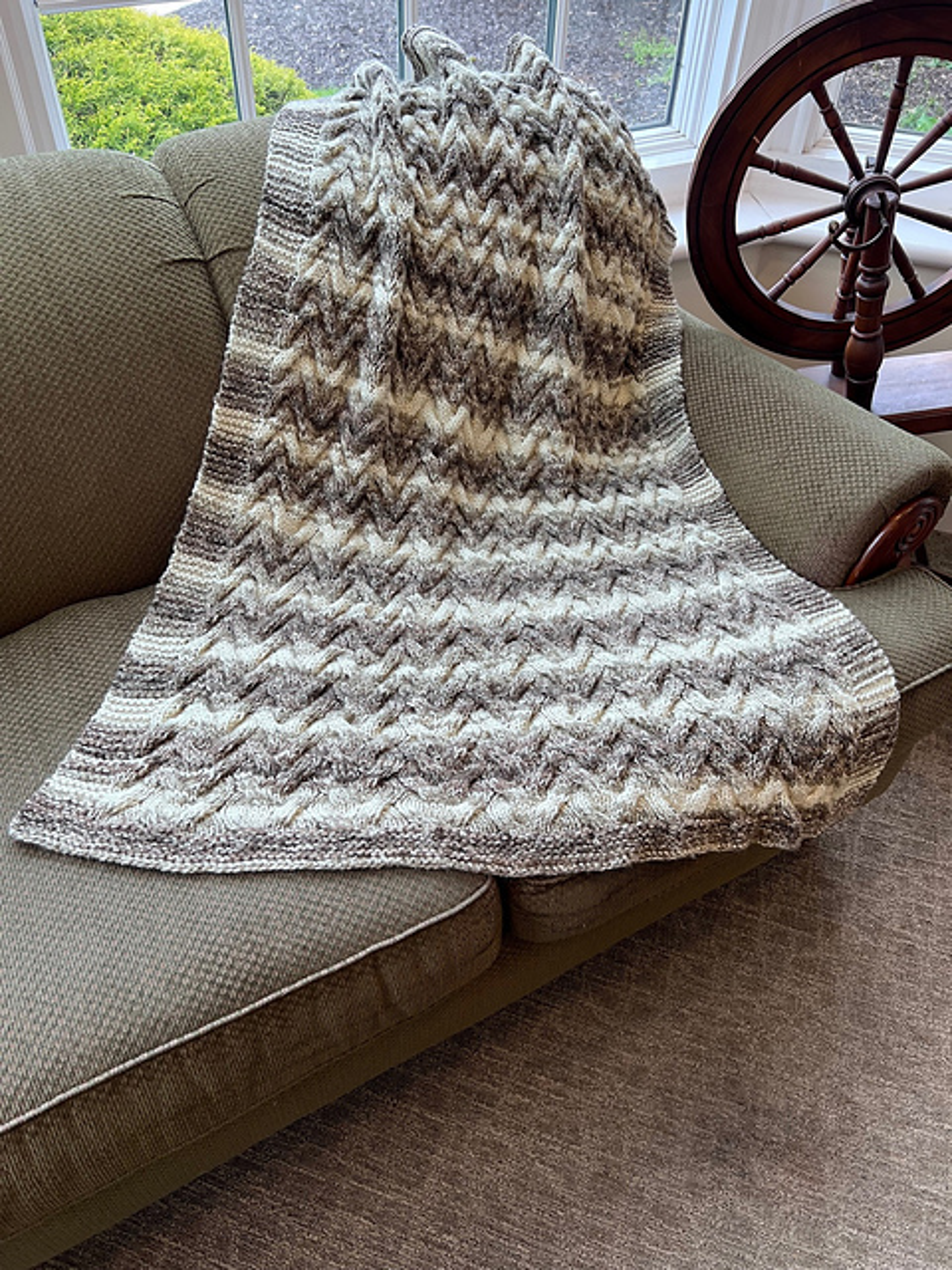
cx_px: 476
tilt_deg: -44.9
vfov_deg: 67.3
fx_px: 953
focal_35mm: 26
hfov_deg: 53.1
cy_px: 635
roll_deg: -1.9
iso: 64
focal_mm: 5.7
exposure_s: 1/120
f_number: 1.5
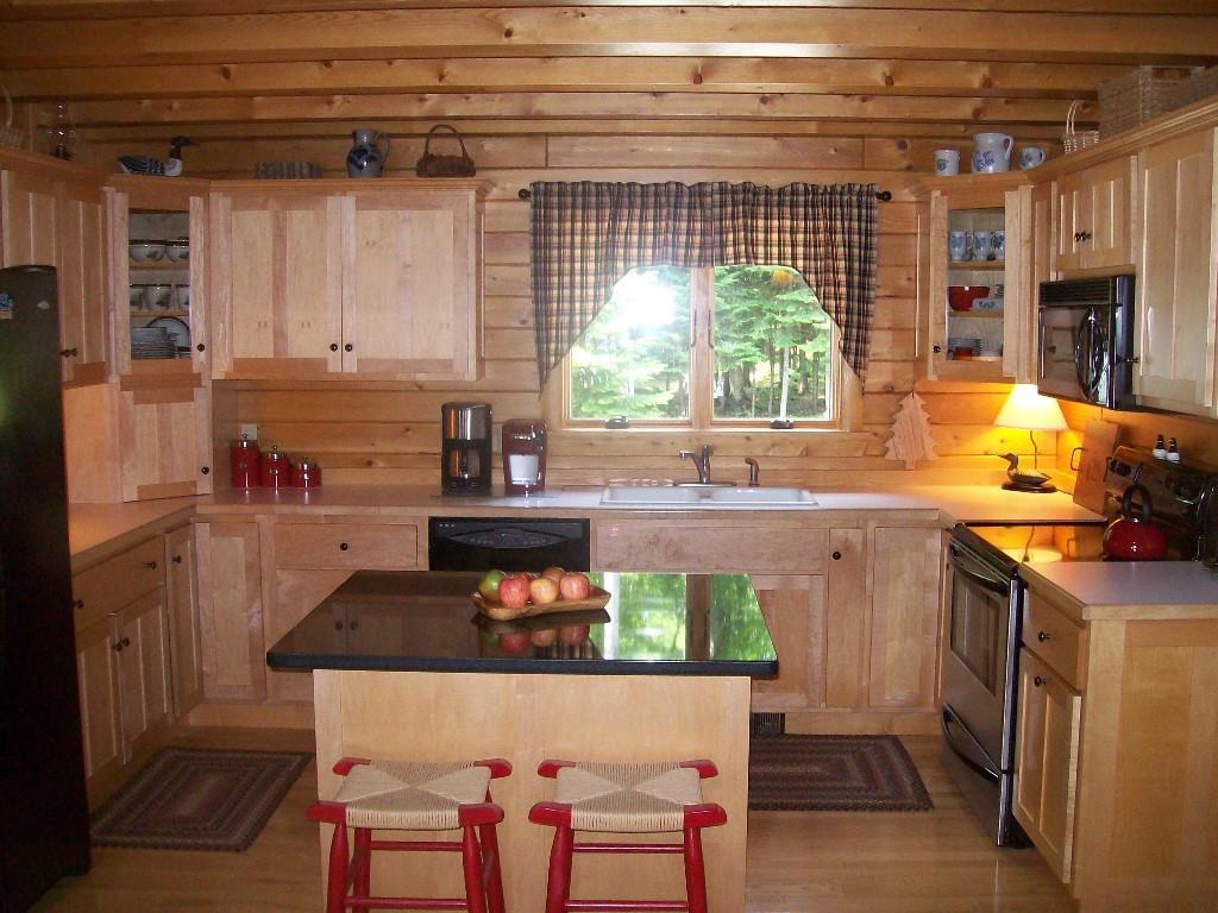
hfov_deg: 51.4
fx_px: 1267
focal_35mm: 36
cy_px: 456
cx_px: 609
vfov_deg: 39.7
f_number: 2.7
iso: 200
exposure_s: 1/64
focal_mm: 6
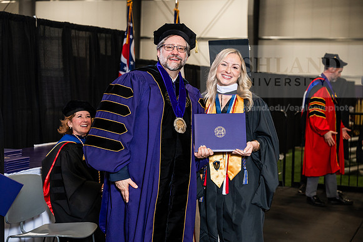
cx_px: 182
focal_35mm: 70
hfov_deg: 28.8
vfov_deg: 19.5
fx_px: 706
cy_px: 121
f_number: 4.5
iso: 1250
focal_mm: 70
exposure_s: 1/200
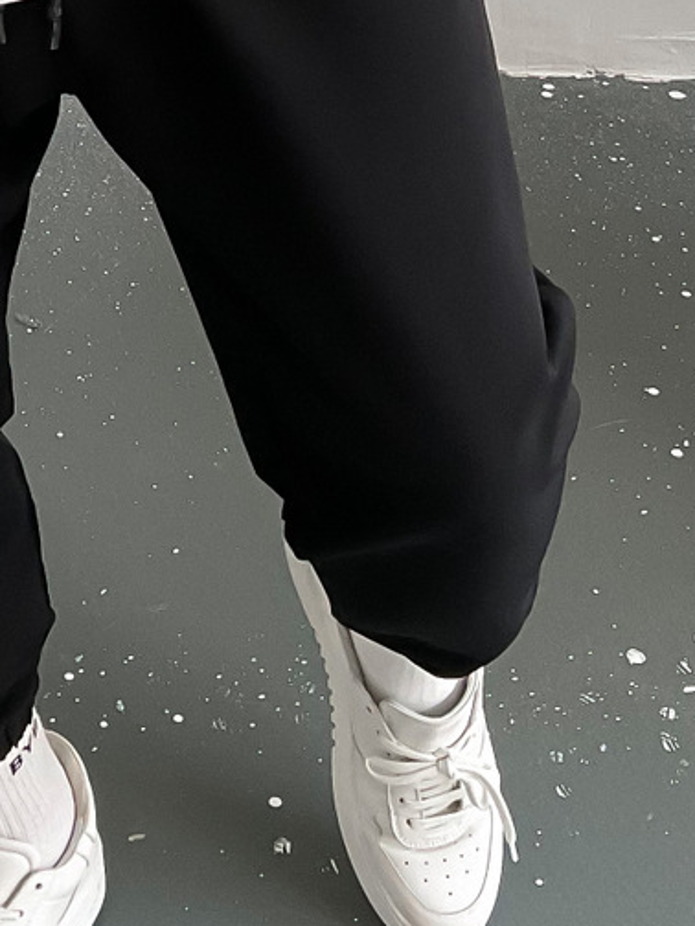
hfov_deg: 15.7
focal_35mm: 92
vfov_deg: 19.6
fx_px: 2463
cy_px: -283
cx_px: -44
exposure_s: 1/90
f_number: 1.8
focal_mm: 3
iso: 64
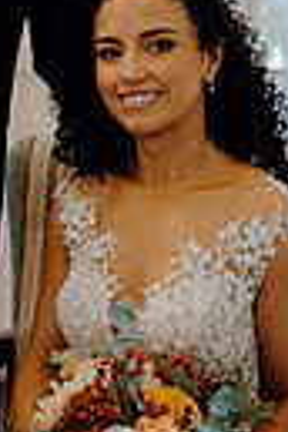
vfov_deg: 15.7
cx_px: 3
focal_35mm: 129
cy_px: 37
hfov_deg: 10.5
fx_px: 1548
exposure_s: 1/160
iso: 1250
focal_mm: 37
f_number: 3.5
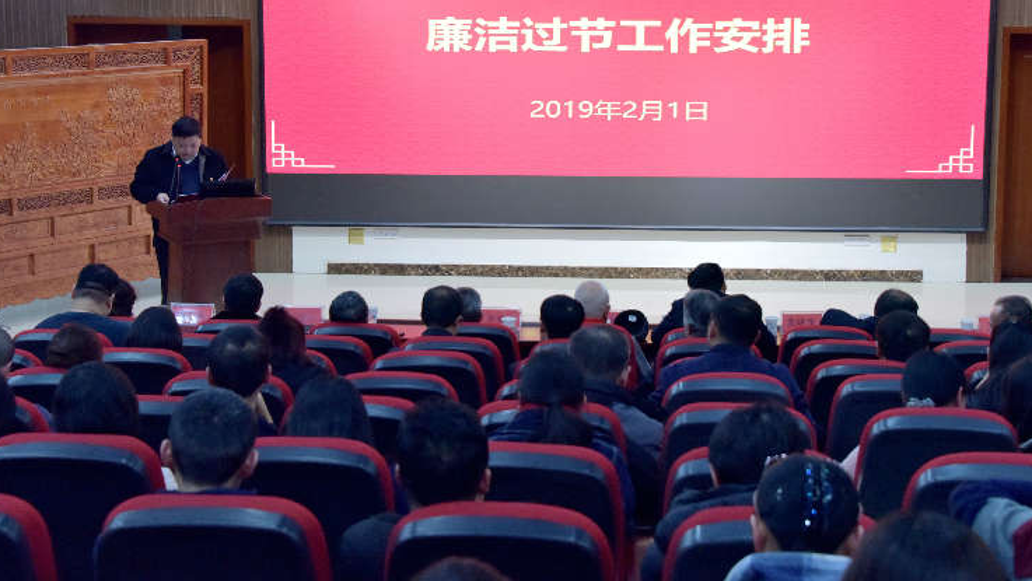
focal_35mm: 71
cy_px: 196
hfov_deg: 29.7
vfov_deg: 17.0
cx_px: 548
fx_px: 1943
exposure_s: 1/60
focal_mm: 50
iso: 2000
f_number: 5.6
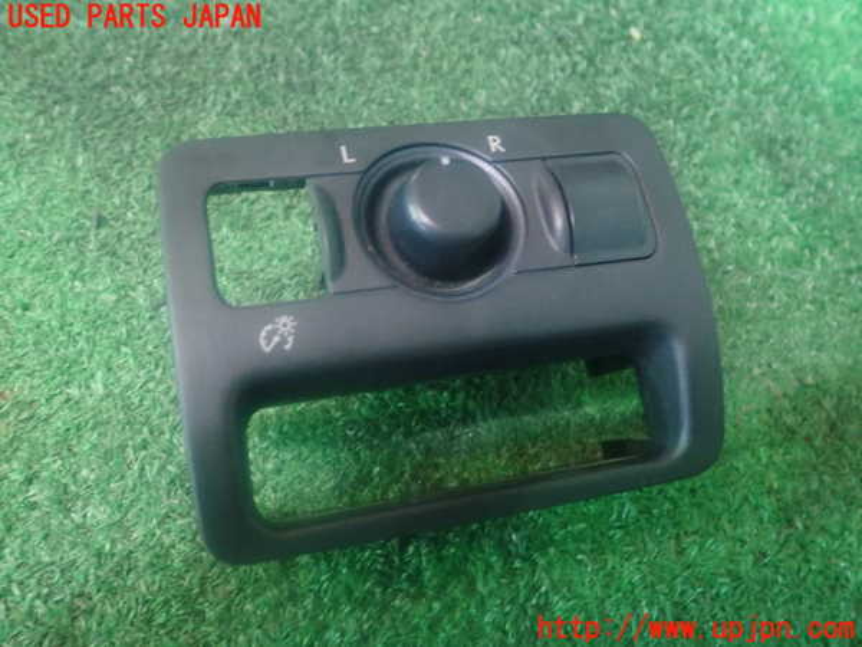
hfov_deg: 60.0
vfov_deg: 46.8
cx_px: 431
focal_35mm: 30
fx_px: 747
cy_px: 324
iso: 800
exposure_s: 1/10
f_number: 2.3
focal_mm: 5.5
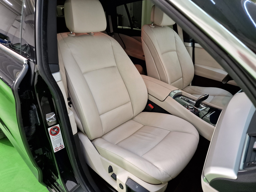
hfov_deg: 73.9
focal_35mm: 23
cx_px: 128
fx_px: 170
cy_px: 96
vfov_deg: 58.9
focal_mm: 6.4
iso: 200
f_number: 1.8
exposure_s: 1/50
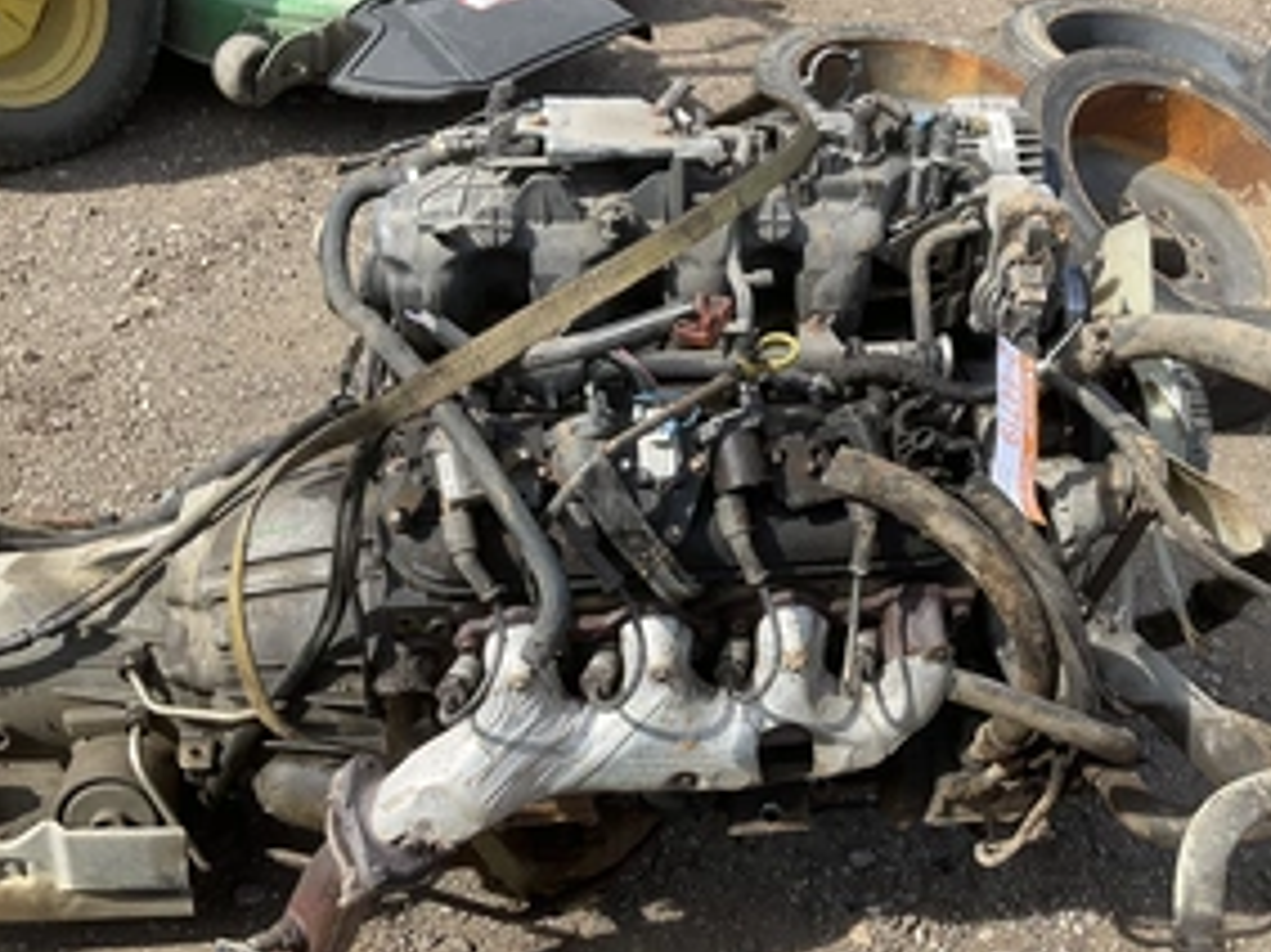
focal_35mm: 41
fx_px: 1505
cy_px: 552
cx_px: 808
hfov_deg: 45.3
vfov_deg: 35.0
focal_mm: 3
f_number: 1.8
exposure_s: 1/739
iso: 25
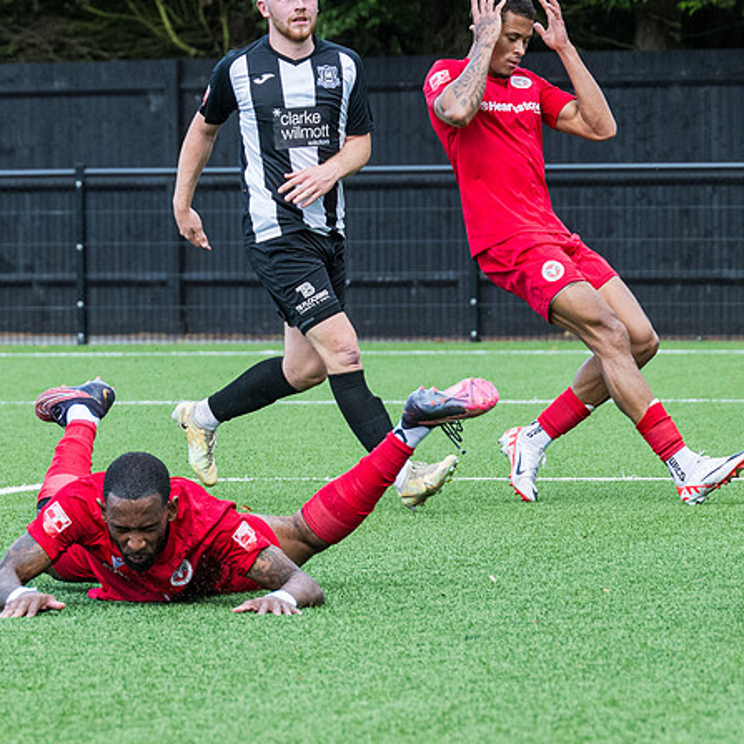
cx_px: 313
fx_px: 9119
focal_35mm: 375
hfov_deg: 4.7
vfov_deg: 4.7
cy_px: 590
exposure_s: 1/1250
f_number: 4.5
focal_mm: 120
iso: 800
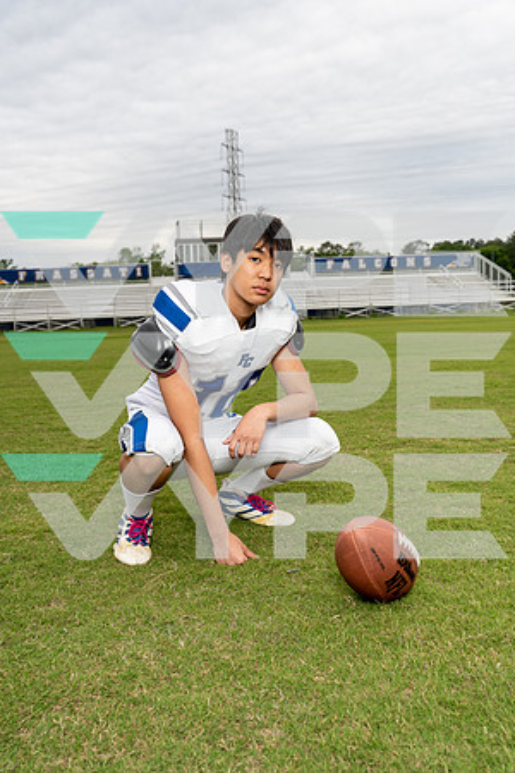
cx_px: 258
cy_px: 386
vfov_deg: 54.4
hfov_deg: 37.9
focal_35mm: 35
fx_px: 751
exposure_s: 1/250
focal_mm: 35
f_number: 5.6
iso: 200
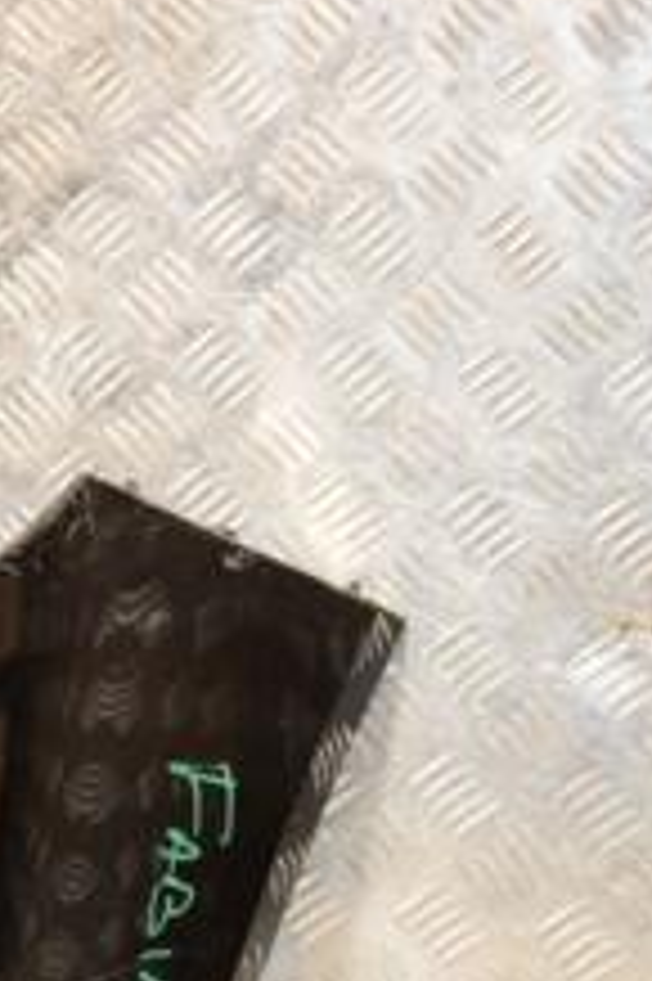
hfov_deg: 11.9
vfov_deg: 19.6
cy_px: 756
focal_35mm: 103
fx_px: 2813
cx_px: -639
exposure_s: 1/100
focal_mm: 25
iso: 800
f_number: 5
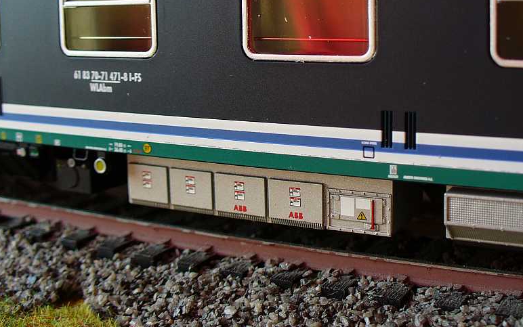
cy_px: 79
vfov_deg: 24.6
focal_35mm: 52
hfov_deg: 38.8
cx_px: 300
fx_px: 741
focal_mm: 6.1
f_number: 2.8
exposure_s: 1/80
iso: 100
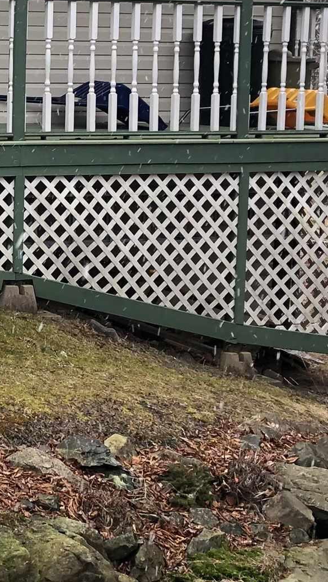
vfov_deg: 23.4
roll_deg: -0.3
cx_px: -236
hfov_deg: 12.4
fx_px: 1391
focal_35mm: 90
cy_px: 135
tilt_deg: -1.3
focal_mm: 3.99
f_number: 1.8
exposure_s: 1/120
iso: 25
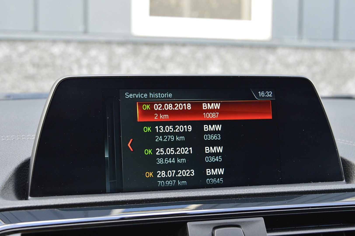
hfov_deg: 35.1
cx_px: 178
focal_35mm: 57
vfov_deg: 23.7
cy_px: 118
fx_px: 562
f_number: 7.1
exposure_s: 1/60
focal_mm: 38
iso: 800
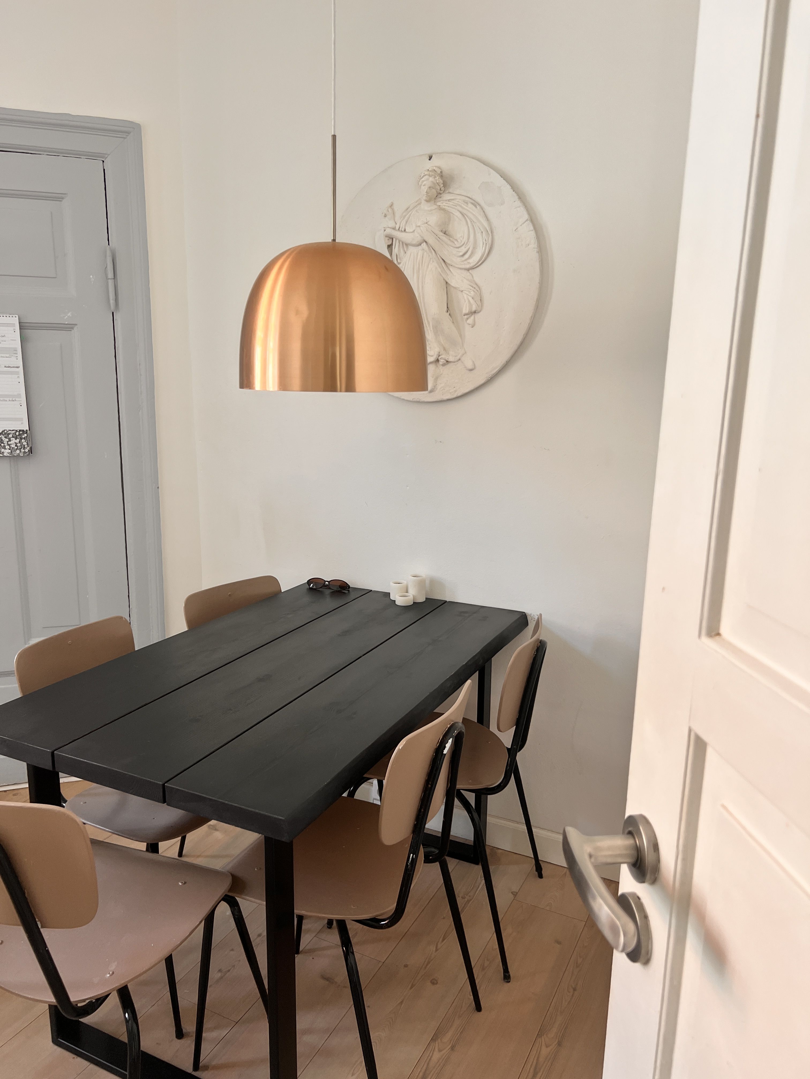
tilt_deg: -11.0
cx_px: 405
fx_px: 811
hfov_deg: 53.1
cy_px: 540
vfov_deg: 67.3
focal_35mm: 26
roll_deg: -1.9
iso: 100
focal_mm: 5.7
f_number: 1.5
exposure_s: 1/121
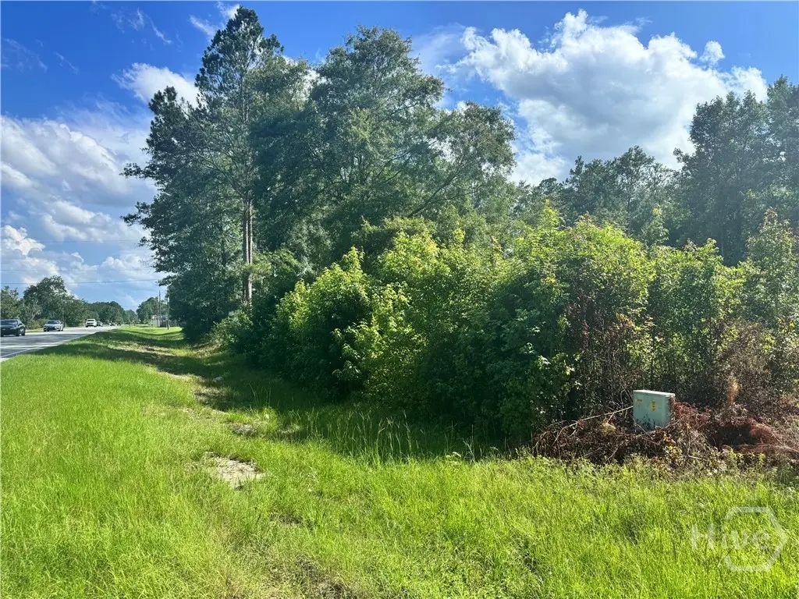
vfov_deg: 56.8
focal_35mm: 24
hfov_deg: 71.6
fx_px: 554
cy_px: 300
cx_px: 400
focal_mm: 6.76
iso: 80
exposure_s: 1/3247
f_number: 1.78
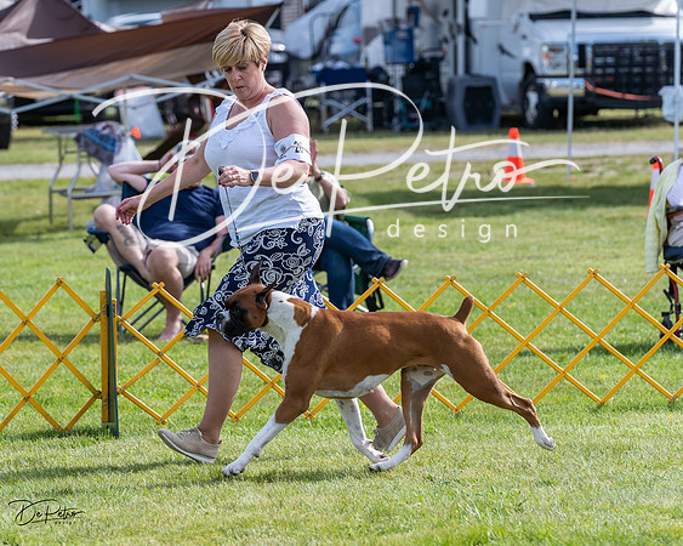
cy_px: 238
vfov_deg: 7.4
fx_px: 4239
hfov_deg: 9.2
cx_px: 289
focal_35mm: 210
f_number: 5.6
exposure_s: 1/1250
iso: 320
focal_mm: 165
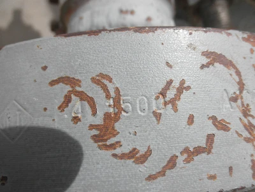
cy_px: 96
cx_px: 128
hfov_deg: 63.4
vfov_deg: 49.7
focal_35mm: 28
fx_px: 206
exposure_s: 1/160
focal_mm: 5
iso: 64
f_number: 8.5
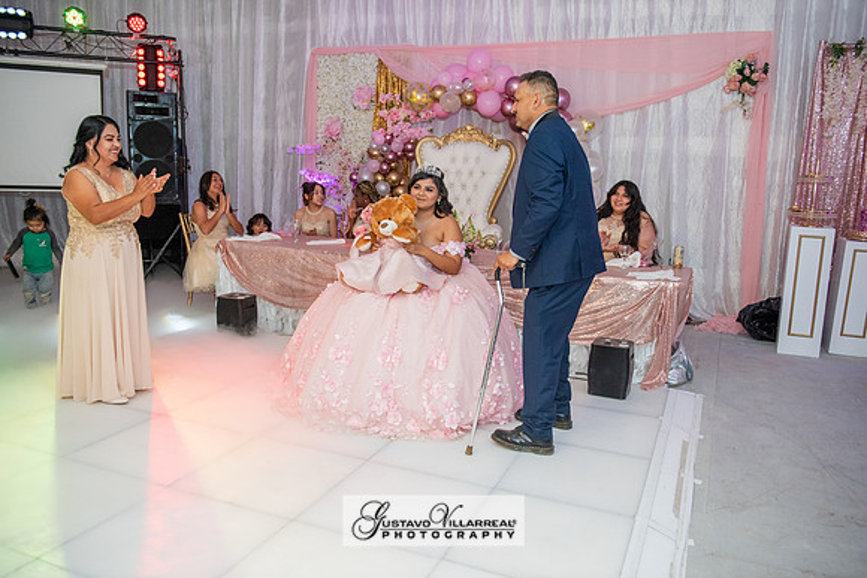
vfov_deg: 45.0
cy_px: 289
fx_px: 699
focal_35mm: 29
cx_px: 434
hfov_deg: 63.6
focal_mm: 29
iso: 1250
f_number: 3.5
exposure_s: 1/160
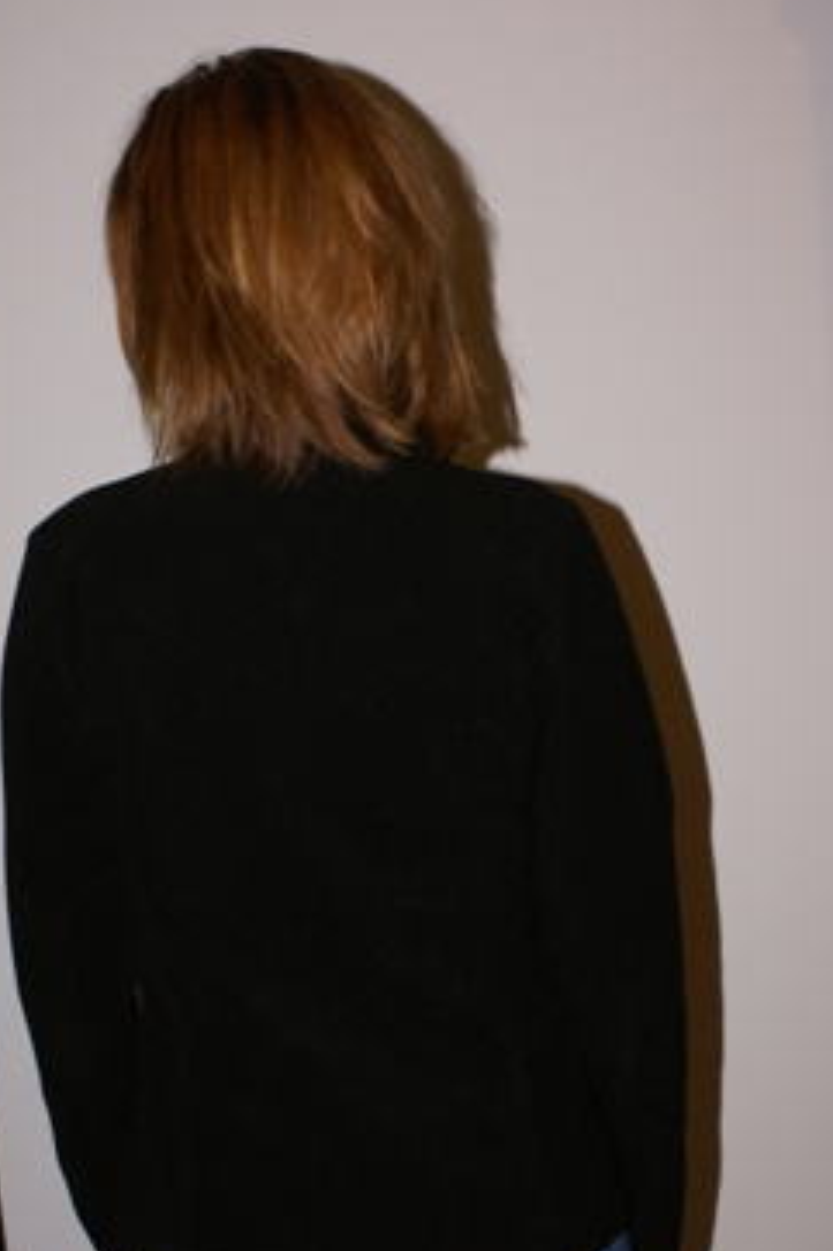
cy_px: 719
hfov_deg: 25.9
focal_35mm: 52
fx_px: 1806
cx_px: 356
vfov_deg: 38.1
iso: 400
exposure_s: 1/60
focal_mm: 28
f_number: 5.6
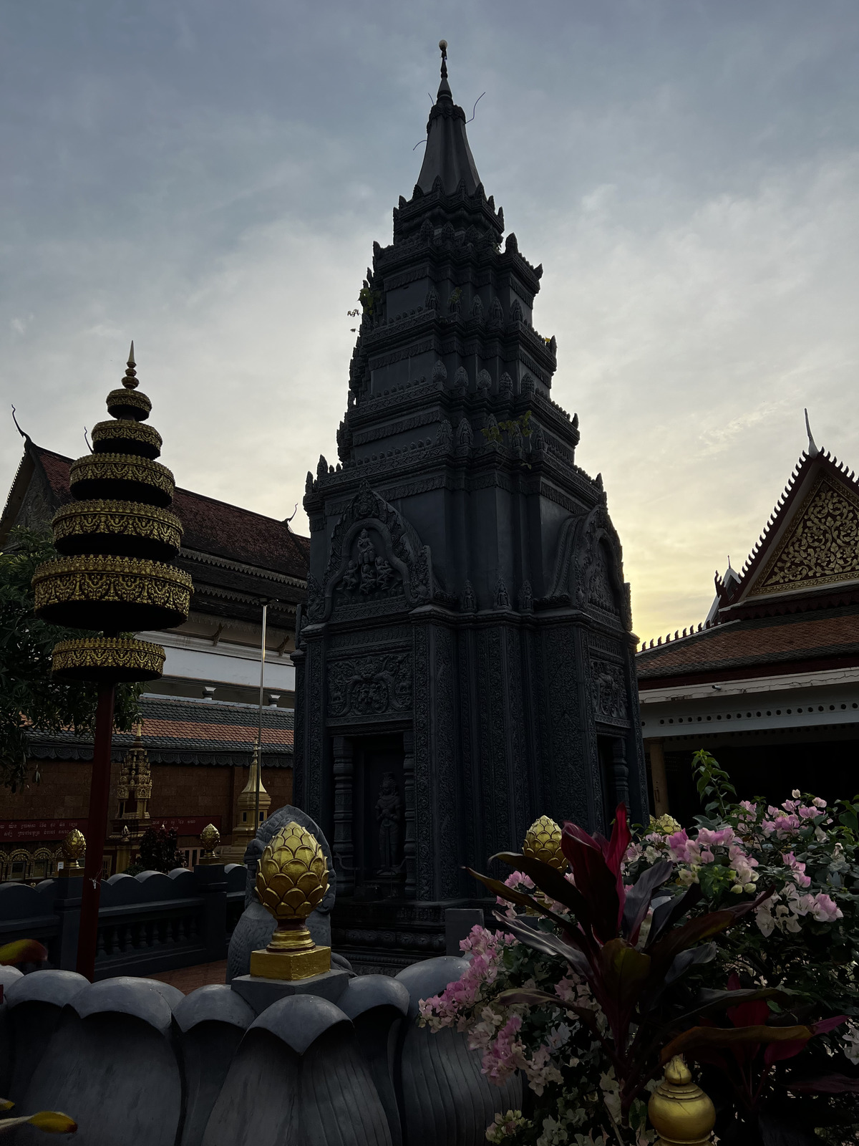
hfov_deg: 53.1
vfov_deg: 67.3
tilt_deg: +15.6
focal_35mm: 26
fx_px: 860
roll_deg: +0.9
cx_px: 430
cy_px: 573
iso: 50
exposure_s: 1/4115
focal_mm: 5.7
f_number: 1.5
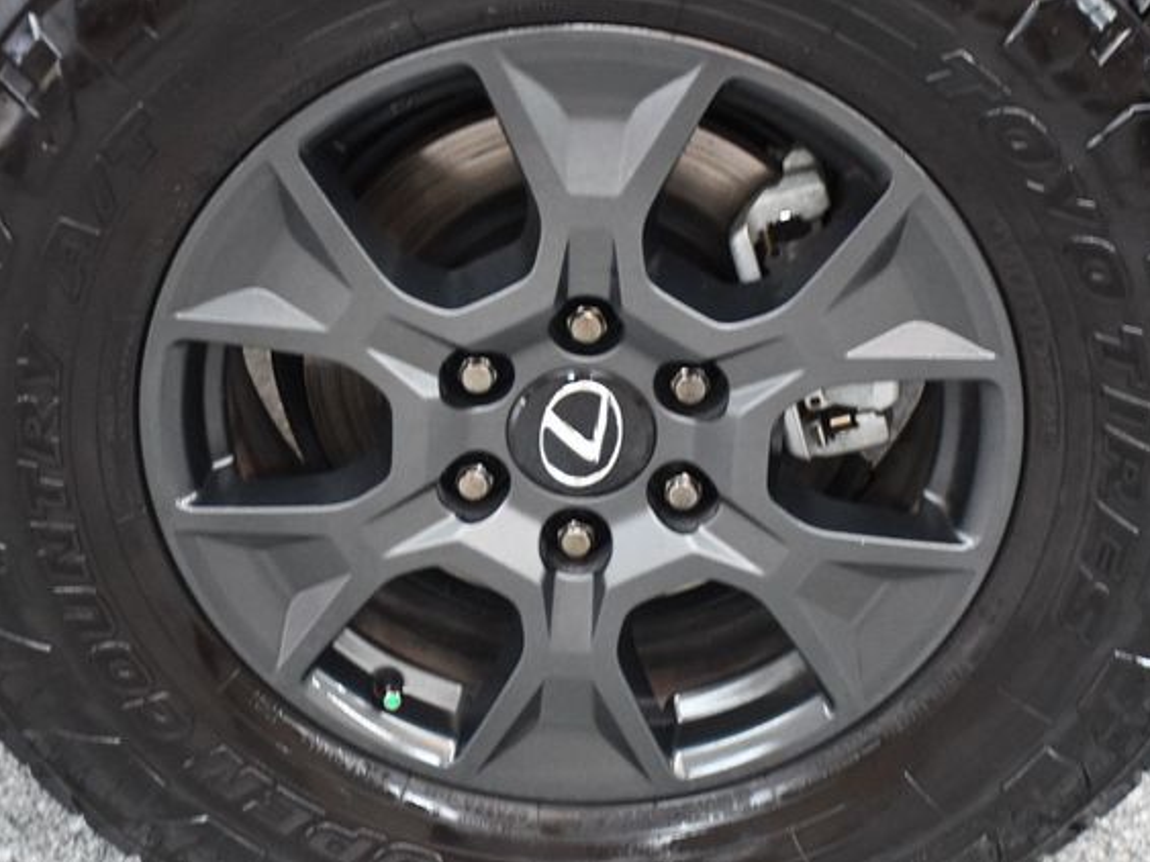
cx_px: 586
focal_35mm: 82
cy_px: 429
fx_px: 2724
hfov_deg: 23.8
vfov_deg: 18.0
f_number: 4.8
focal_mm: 50
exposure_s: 1/60
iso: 5000
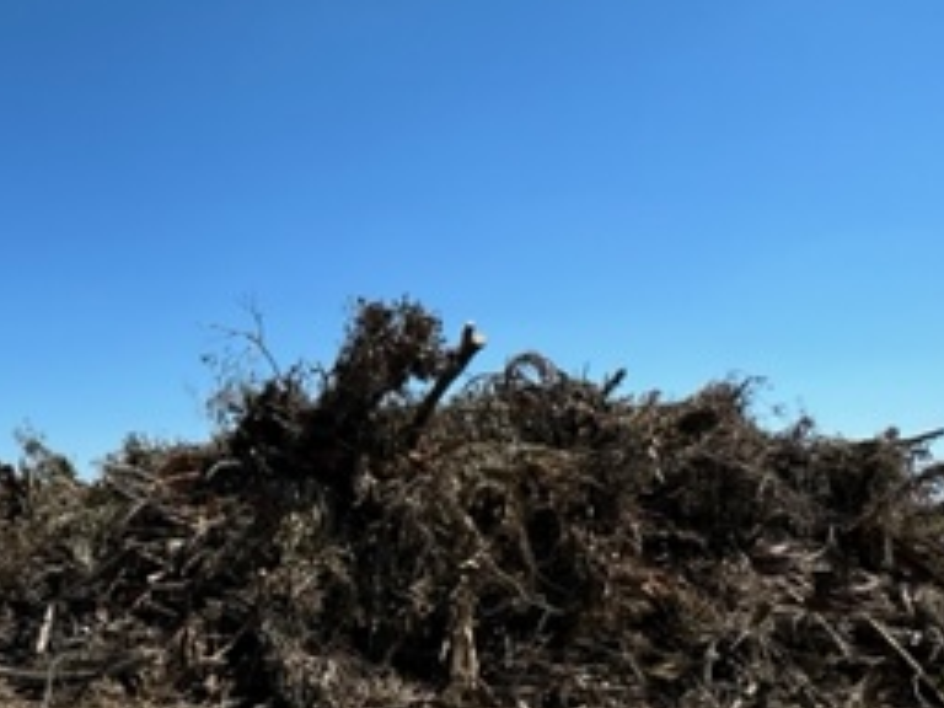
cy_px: 557
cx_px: 107
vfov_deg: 39.3
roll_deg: -0.4
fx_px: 954
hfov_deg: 47.6
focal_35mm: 35
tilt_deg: -0.9
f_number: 2.2
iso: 40
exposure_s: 1/1855
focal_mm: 2.22
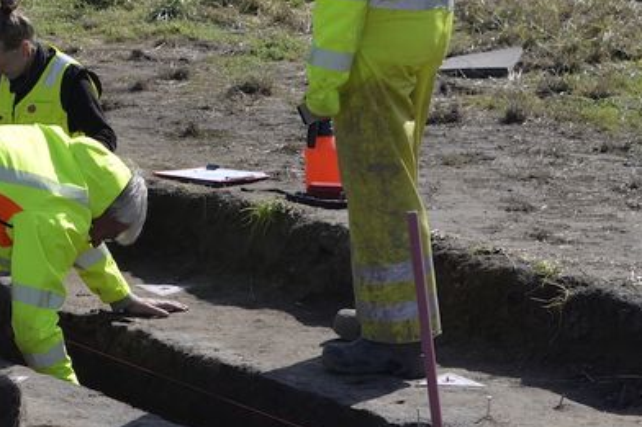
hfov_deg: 11.9
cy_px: 110
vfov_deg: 8.1
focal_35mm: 170
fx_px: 3030
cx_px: -29
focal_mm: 52
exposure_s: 1/250
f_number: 8
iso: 100
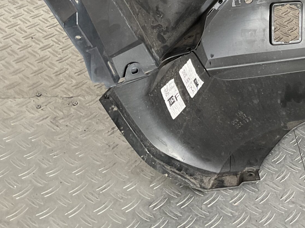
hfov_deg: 27.7
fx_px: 590
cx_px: 285
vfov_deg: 20.8
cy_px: -26
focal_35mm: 67
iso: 32
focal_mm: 3
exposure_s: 1/60
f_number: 1.8
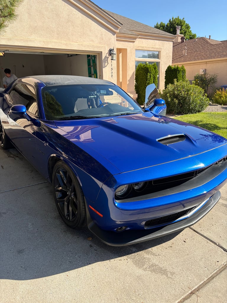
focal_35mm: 26
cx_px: 114
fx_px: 227
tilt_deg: -14.3
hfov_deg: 53.1
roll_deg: +2.3
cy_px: 152
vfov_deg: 67.3
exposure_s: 1/1217
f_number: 1.6
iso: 50
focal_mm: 5.96
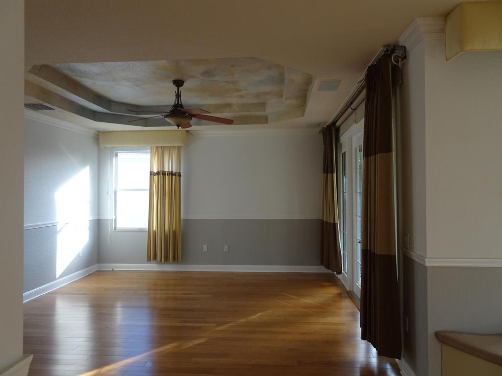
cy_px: 188
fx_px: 348
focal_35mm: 24
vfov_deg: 56.8
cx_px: 251
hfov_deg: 71.6
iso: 80
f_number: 3.5
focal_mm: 4.1
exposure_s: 1/30
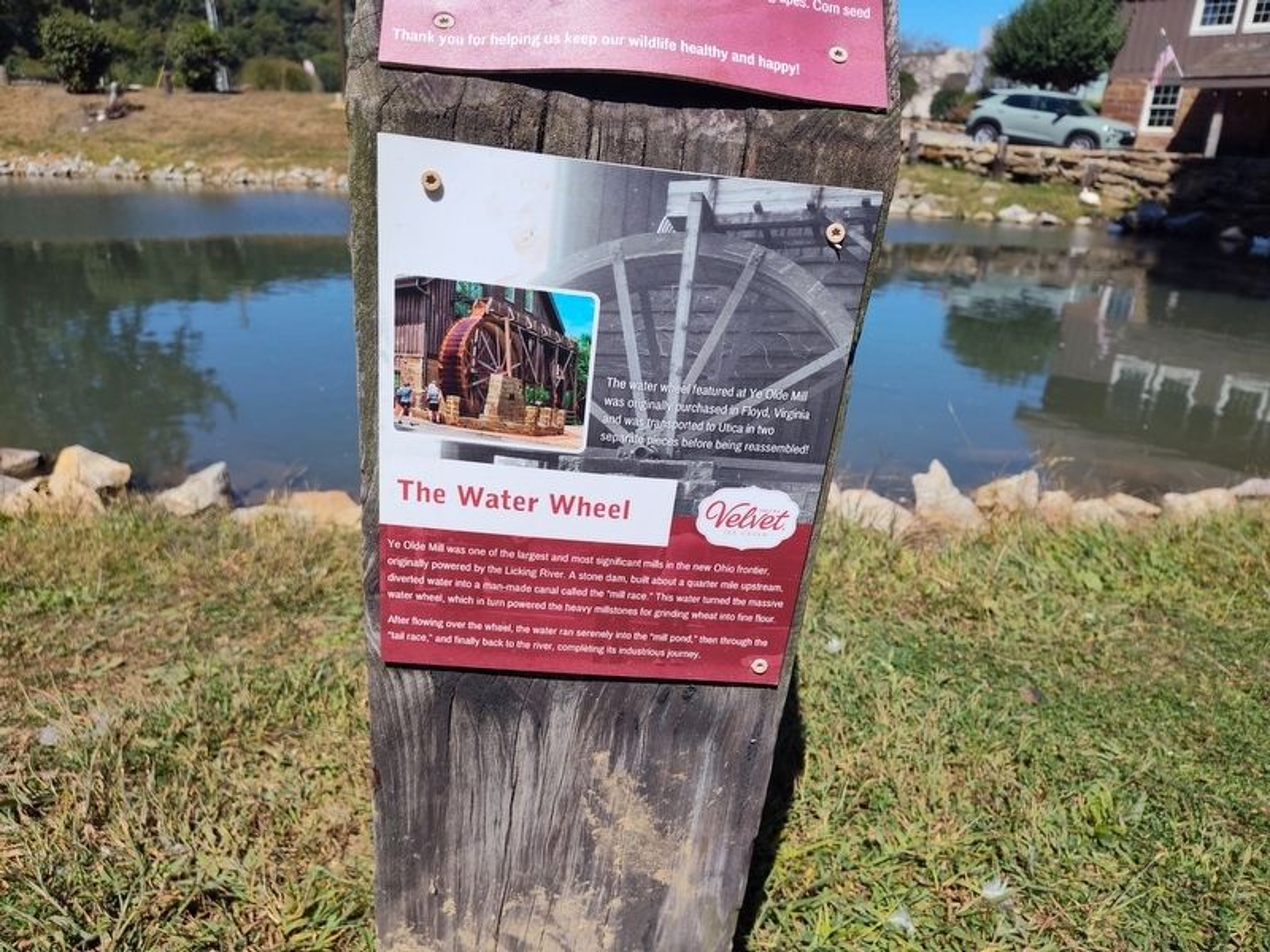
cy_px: 476
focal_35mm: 23
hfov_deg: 73.9
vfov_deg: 58.9
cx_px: 635
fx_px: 844
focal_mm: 5.56
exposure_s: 1/2247
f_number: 1.8
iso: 100
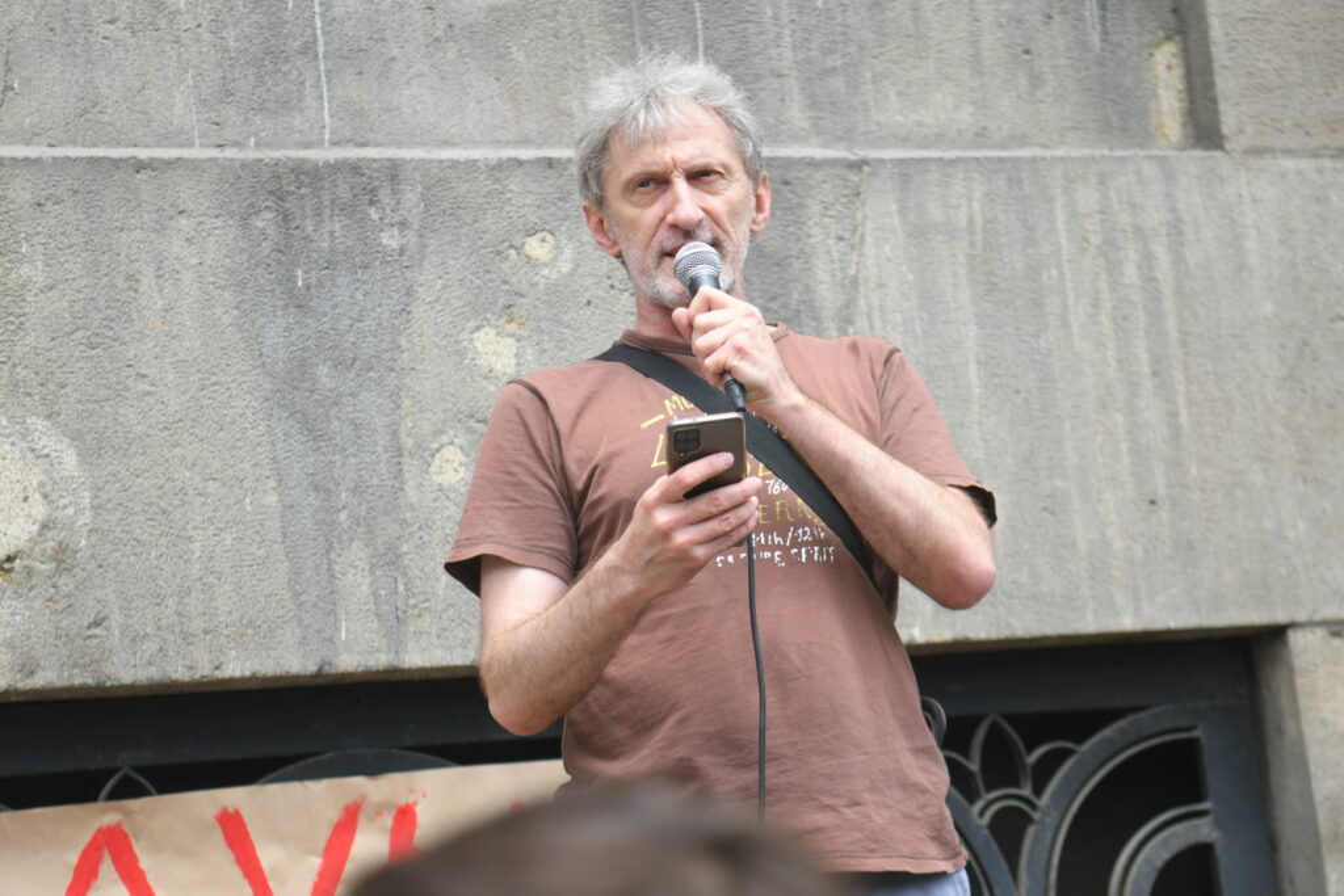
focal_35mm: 105
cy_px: 448
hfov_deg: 19.5
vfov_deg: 13.0
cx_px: 672
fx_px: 3920
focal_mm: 70
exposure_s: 1/800
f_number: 2.8
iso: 200
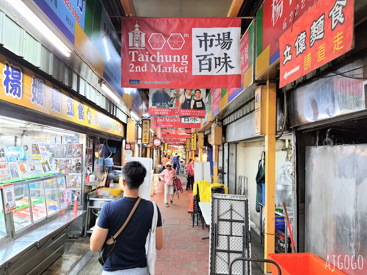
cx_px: 184
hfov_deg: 67.3
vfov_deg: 53.1
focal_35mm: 26
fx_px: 276
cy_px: 138
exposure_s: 1/40
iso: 160
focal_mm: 4.32
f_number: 1.7
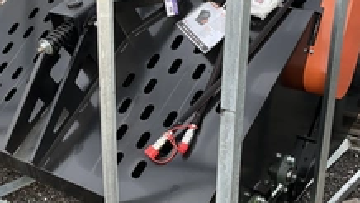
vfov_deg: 20.8
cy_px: 119
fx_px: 554
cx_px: 145
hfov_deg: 35.9
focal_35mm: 58
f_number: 1.8
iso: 20
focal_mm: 3
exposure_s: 1/179
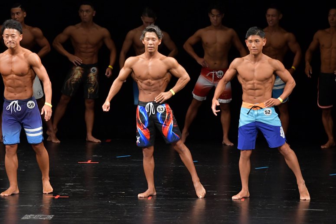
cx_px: 168
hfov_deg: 7.6
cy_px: 112
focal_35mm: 270
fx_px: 2519
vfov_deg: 5.1
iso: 3200
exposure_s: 1/400
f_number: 5.6
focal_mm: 180
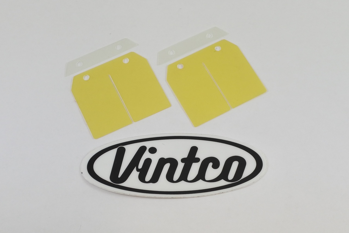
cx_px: 174
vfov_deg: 35.9
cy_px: 116
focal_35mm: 37
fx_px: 359
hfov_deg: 51.9
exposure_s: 1/200
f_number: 4
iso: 400
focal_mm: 14
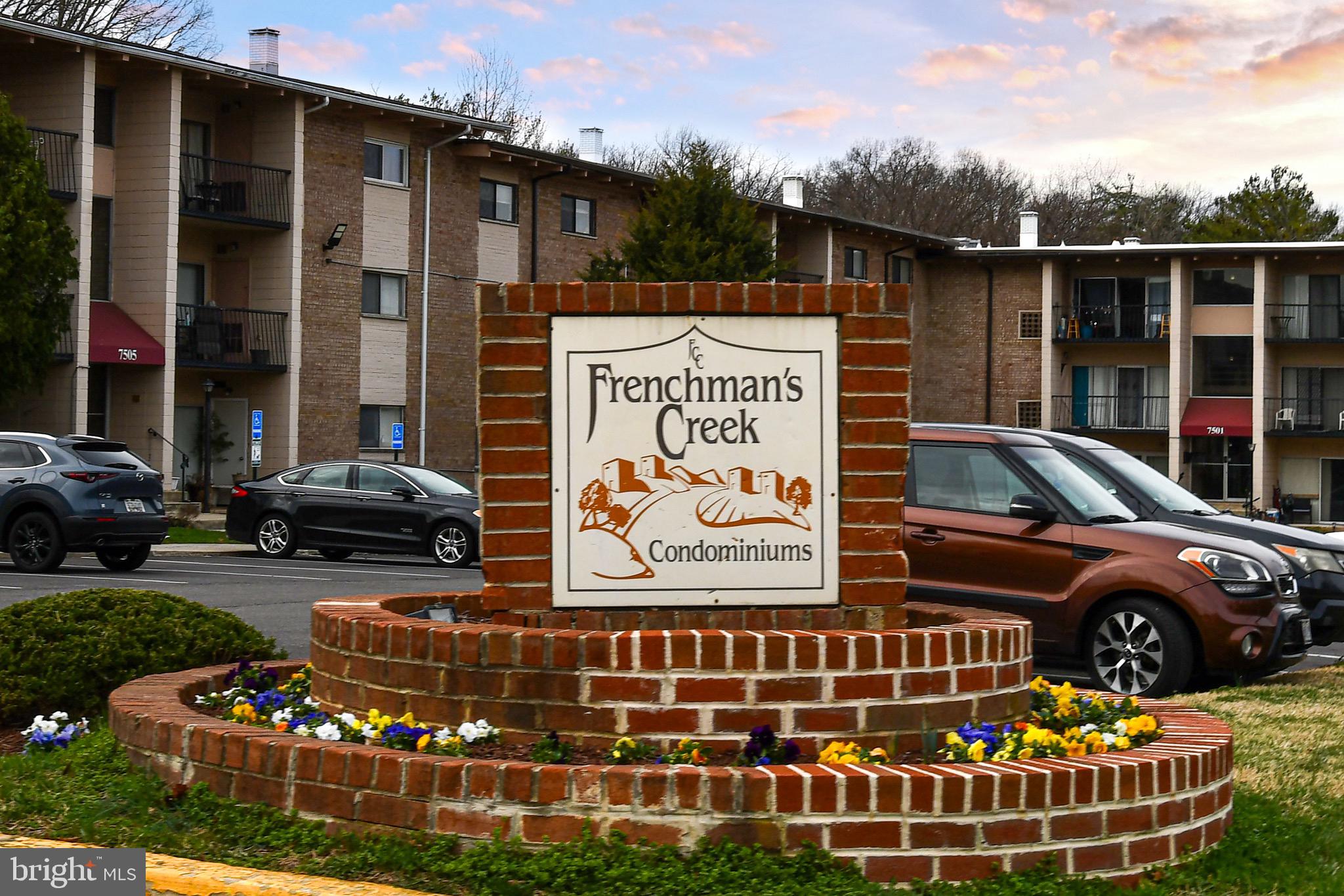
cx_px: 672
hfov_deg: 53.1
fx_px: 1344
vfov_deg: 36.9
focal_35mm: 36
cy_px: 448
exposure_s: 1/320
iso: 100
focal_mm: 24
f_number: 9
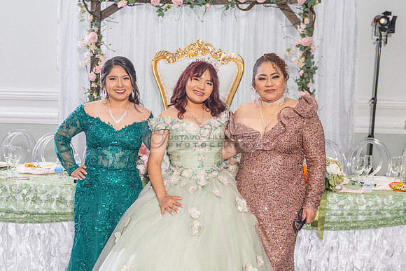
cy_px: 188
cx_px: 177
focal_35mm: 50
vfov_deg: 26.7
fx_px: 567
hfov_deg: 39.3
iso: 400
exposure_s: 1/160
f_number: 3.5
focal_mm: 24
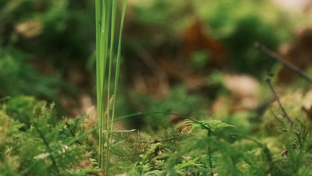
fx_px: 3416
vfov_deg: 2.9
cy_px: -22
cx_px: 62
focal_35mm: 413
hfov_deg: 5.2
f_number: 5.6
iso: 2500
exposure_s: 1/420
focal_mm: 137
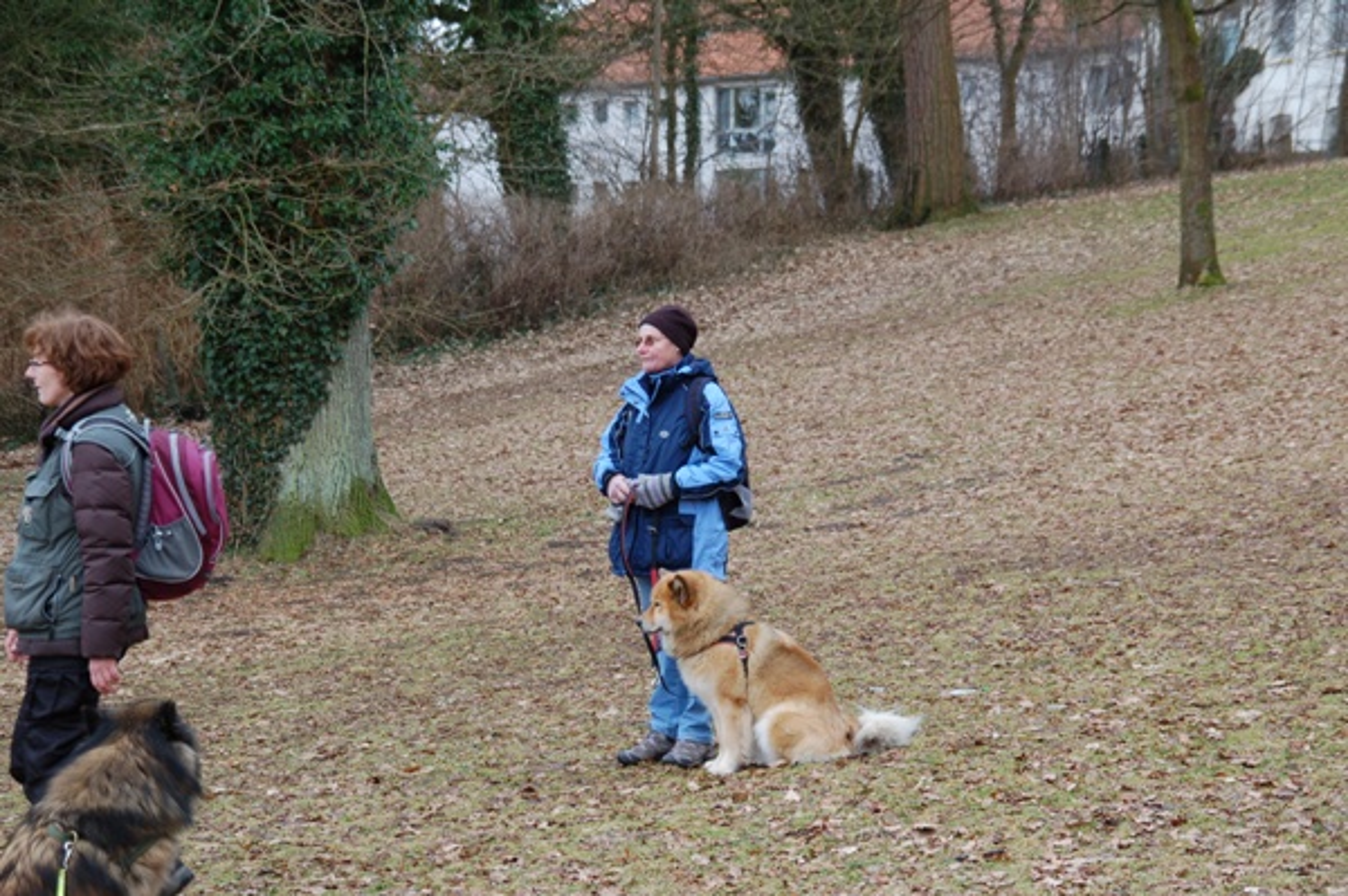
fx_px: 3648
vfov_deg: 14.0
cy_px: 448
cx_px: 674
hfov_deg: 20.9
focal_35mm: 98
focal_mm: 65
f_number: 5.3
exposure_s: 1/160
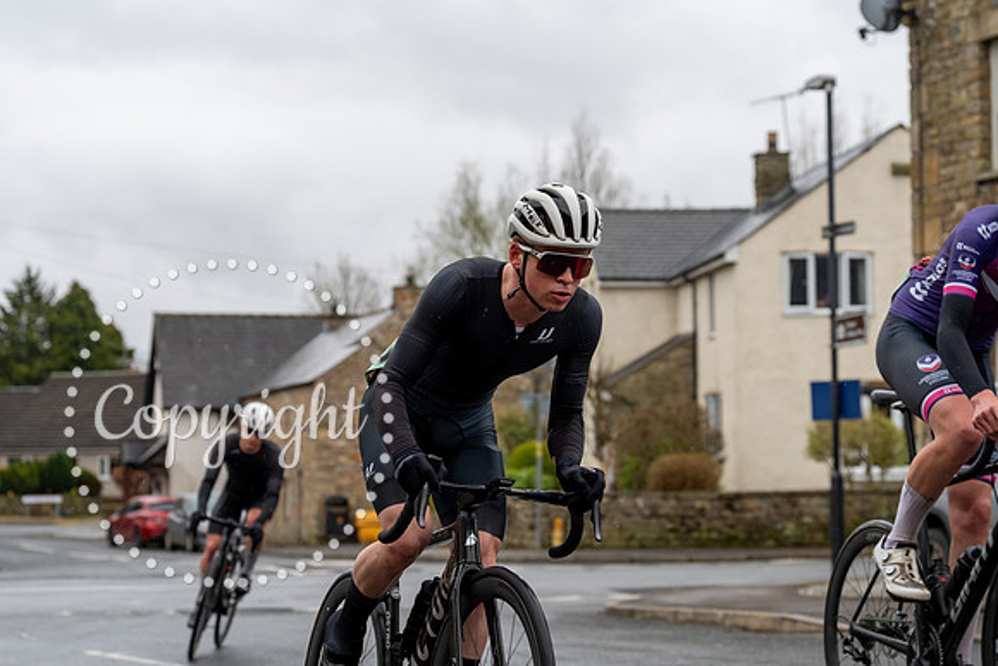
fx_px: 1941
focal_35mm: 70
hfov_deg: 28.8
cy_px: 333
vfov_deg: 19.5
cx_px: 499
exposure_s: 1/1000
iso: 400
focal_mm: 70
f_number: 4
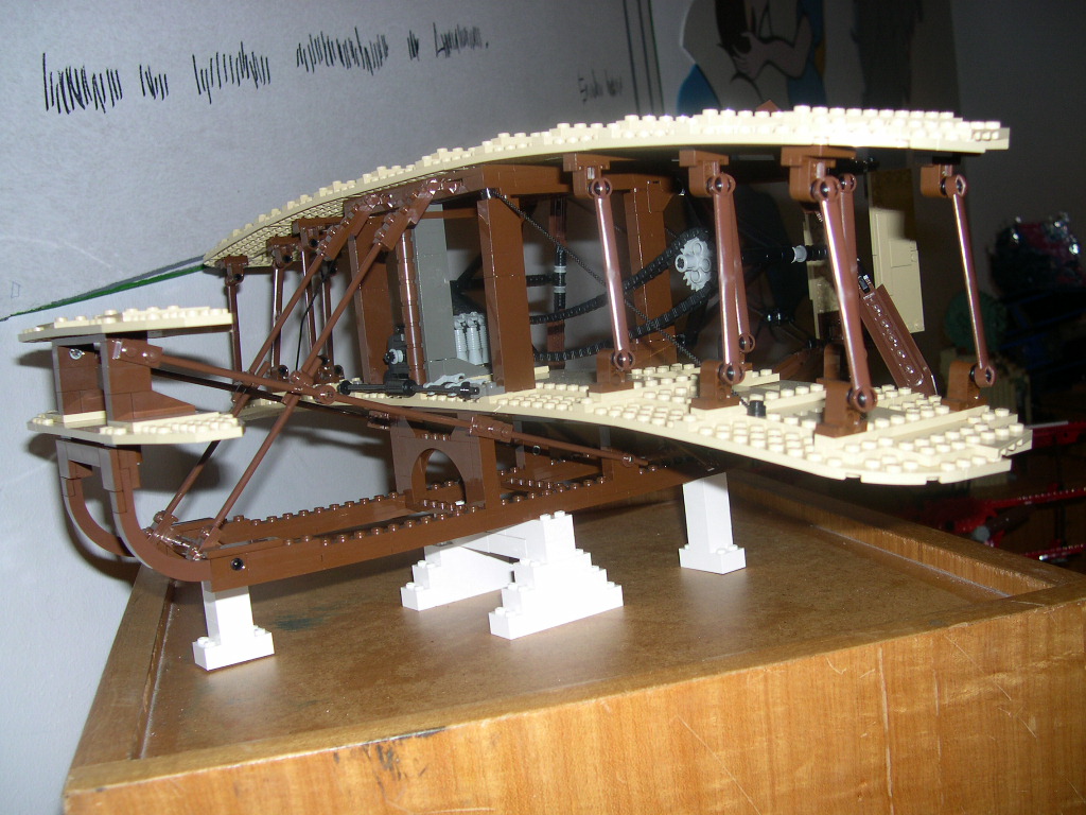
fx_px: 1192
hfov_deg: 49.0
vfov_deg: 37.7
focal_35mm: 38
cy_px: 408
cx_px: 543
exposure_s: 1/60
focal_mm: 8
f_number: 2.8
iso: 100
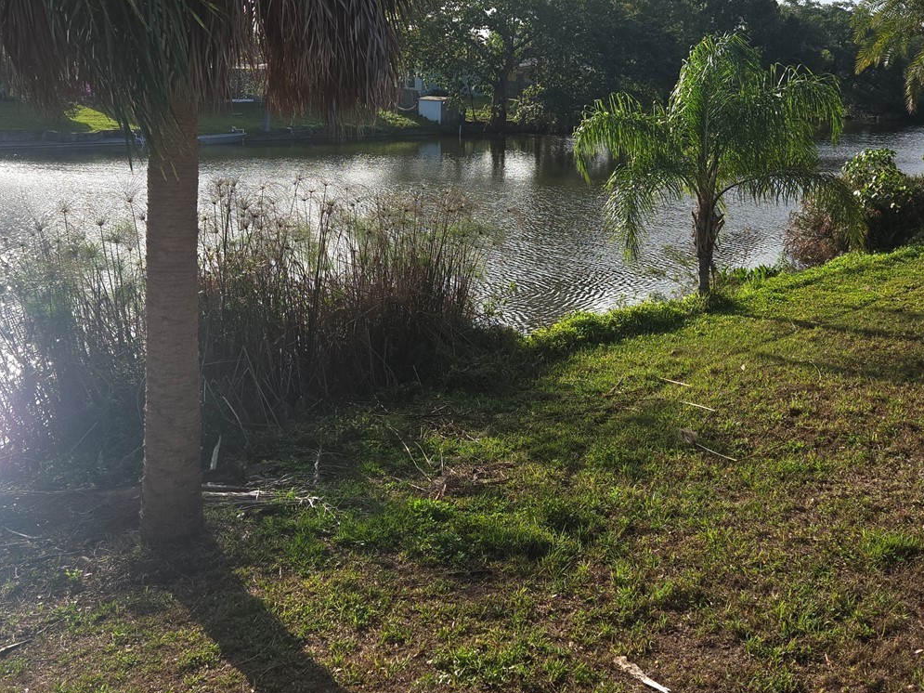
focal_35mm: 37
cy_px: 229
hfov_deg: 50.1
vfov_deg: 38.2
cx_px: 488
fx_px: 988
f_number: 1.8
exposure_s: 1/656
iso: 25
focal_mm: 5.4
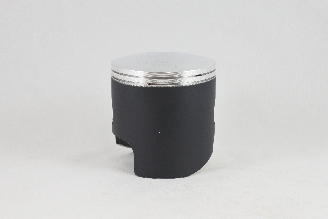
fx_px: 510
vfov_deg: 24.2
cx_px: 164
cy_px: 110
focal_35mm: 56
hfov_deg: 35.6
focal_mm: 21
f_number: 4.8
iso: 640
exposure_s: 1/125
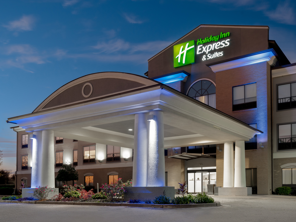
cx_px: 154
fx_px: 282
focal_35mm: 33
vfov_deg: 42.9
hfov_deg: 55.3
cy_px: 112
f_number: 11
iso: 400
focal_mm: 30
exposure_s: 1
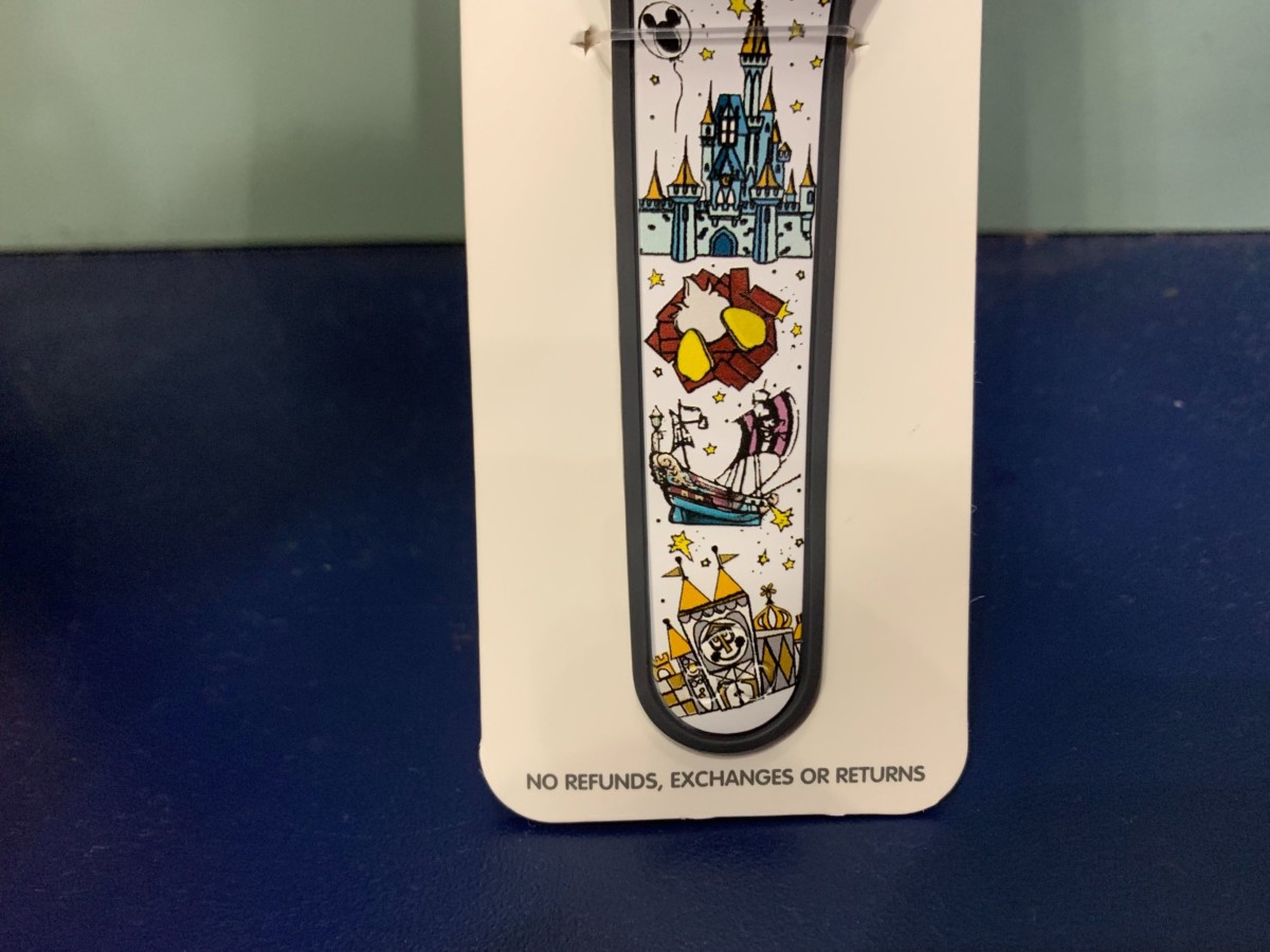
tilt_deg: -37.2
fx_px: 954
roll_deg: +1.2
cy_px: 476
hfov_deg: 67.3
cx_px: 635
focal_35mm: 26
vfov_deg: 53.1
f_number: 1.8
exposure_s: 1/60
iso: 320
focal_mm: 4.25
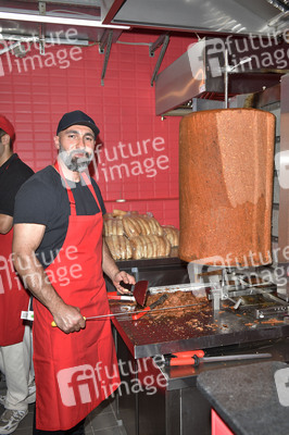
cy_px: 218
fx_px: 410
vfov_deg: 55.8
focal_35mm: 34
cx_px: 144
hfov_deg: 38.8
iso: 640
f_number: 8
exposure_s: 1/250
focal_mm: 34
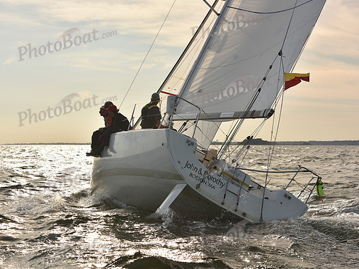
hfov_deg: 25.3
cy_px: 135
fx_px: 798
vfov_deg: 19.1
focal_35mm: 77
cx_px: 154
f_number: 7.1
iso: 250
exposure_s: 1/640
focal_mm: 70
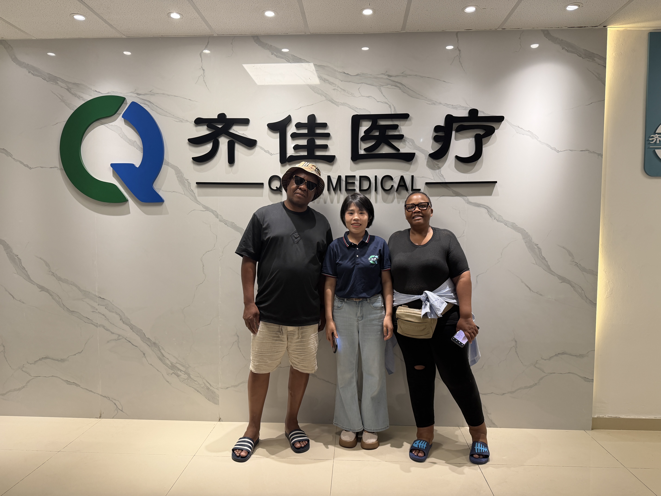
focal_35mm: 24
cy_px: 248
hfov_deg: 71.6
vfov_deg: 56.8
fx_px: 458
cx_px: 330
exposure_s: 1/100
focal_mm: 6.76
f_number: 1.78
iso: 125
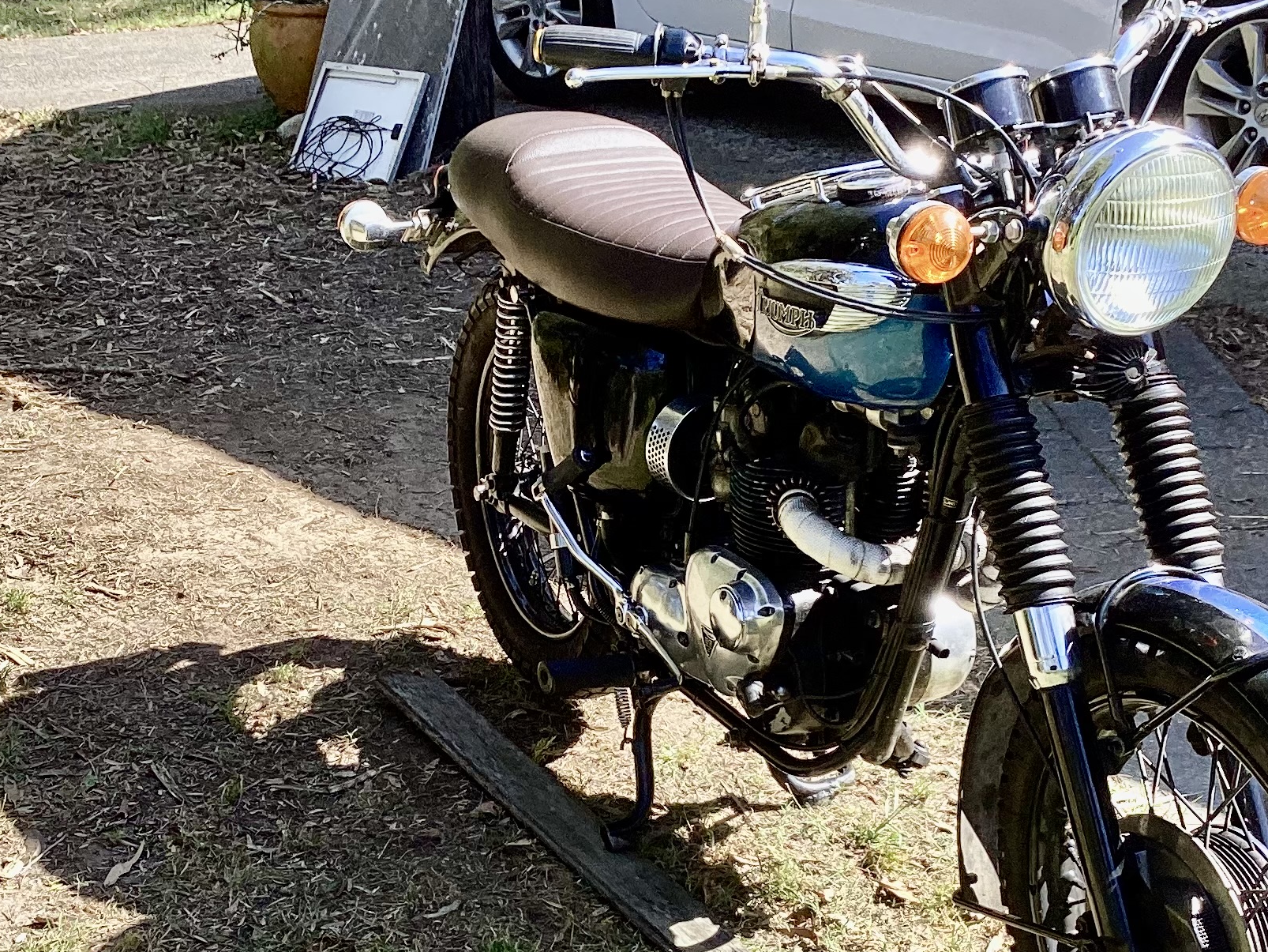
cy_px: 571
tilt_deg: -20.7
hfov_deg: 30.7
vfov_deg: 23.3
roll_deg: -1.0
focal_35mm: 63
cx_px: 547
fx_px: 2308
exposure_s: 1/337
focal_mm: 3.3
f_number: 2.4
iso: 25
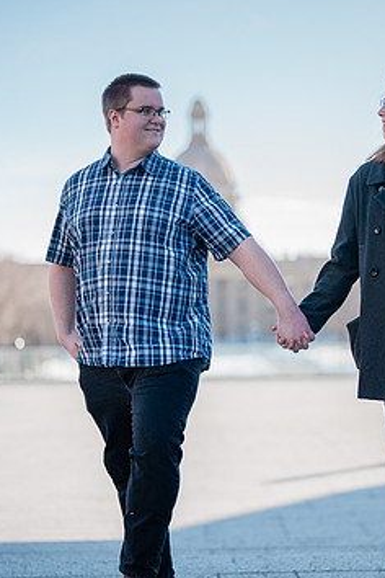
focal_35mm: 82
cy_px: 301
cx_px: 227
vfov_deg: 24.8
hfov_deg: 16.6
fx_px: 1315
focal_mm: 50
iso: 100
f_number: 1.2
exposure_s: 1/3200
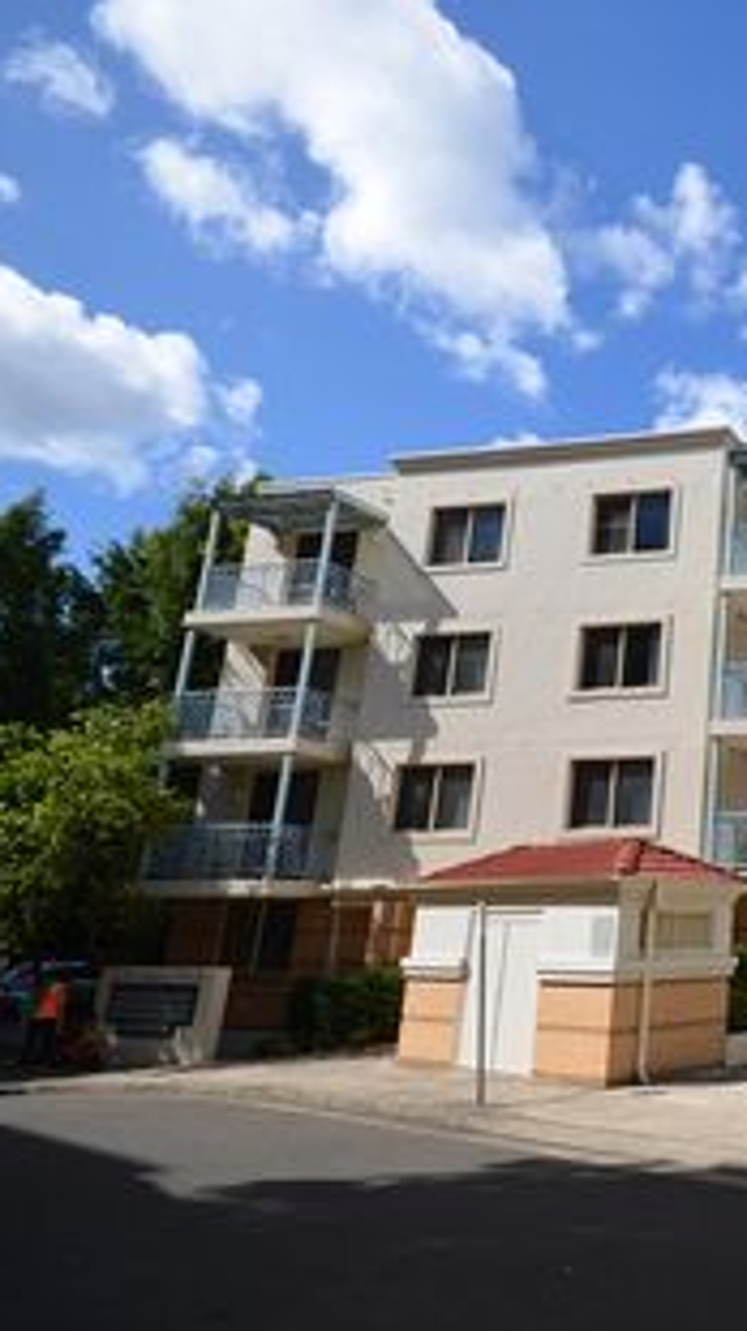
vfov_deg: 69.1
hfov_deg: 33.3
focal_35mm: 27
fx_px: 966
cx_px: 927
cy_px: 668
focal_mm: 11.5
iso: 100
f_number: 9
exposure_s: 1/320
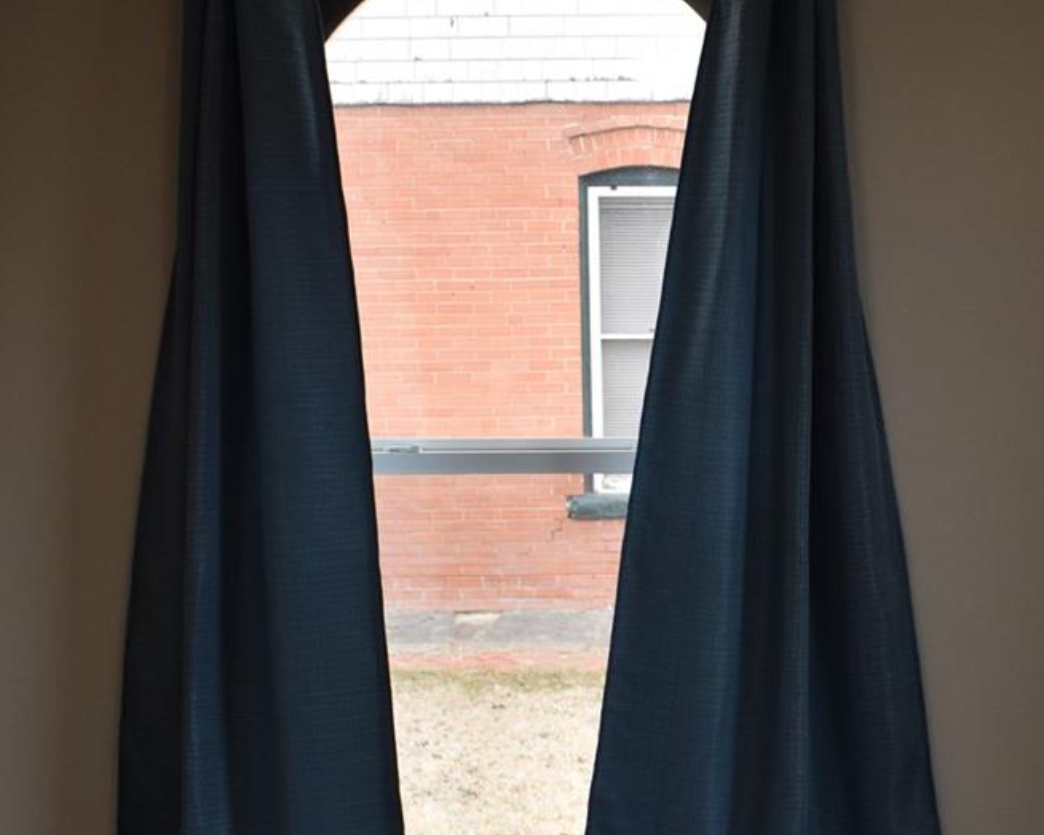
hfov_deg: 29.7
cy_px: 516
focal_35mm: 62
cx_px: 860
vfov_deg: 24.5
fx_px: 1915
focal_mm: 18
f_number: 4.5
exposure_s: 1/500
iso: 800
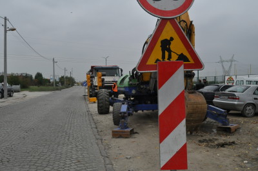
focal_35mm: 30
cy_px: 86
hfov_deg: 62.0
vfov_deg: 43.4
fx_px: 215
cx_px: 129
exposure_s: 1/640
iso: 800
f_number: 13
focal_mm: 20
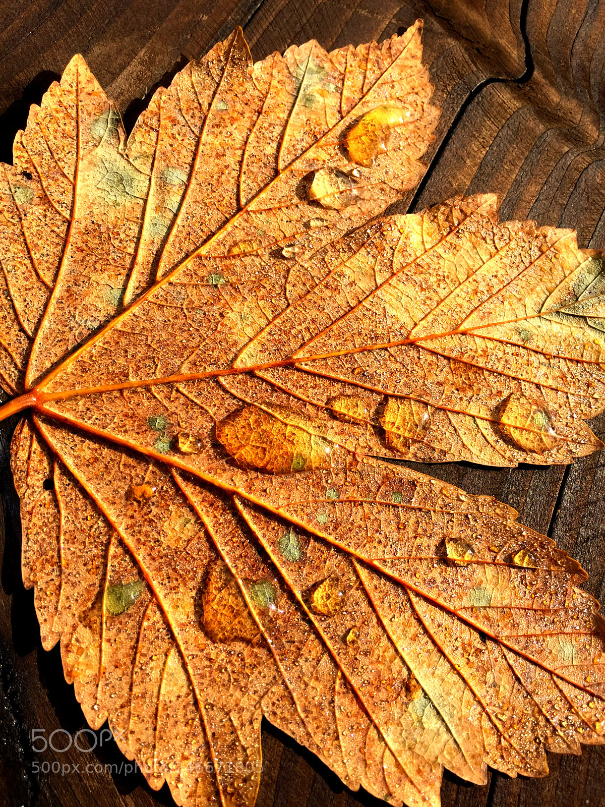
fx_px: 676
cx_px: 302
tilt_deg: -70.2
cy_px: 404
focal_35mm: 29
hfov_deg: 48.2
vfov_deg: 61.7
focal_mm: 4.15
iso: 32
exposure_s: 1/1522
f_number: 2.2
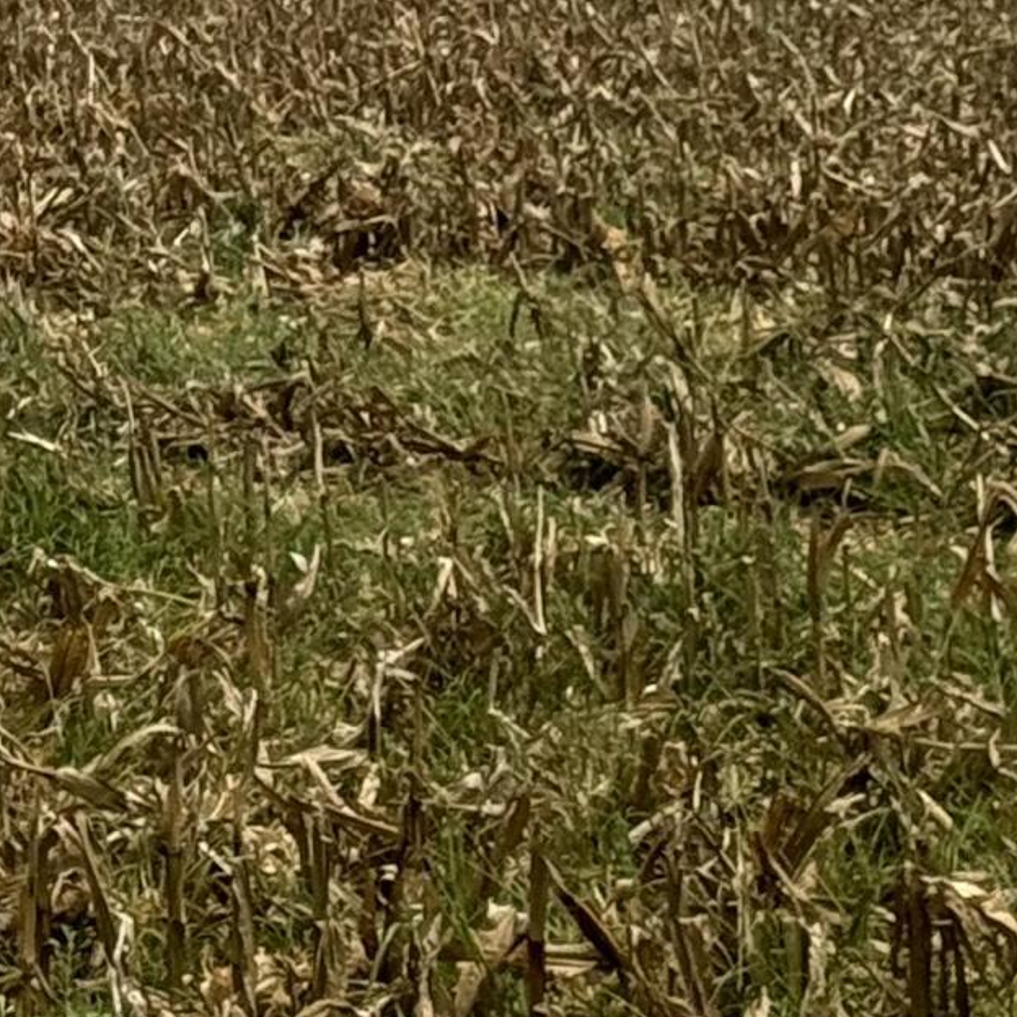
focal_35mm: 204
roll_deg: -0.1
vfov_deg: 8.4
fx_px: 6781
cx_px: -1136
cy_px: -334
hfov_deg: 8.1
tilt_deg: -0.8
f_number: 1.78
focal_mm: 6.76
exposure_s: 1/9009
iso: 80
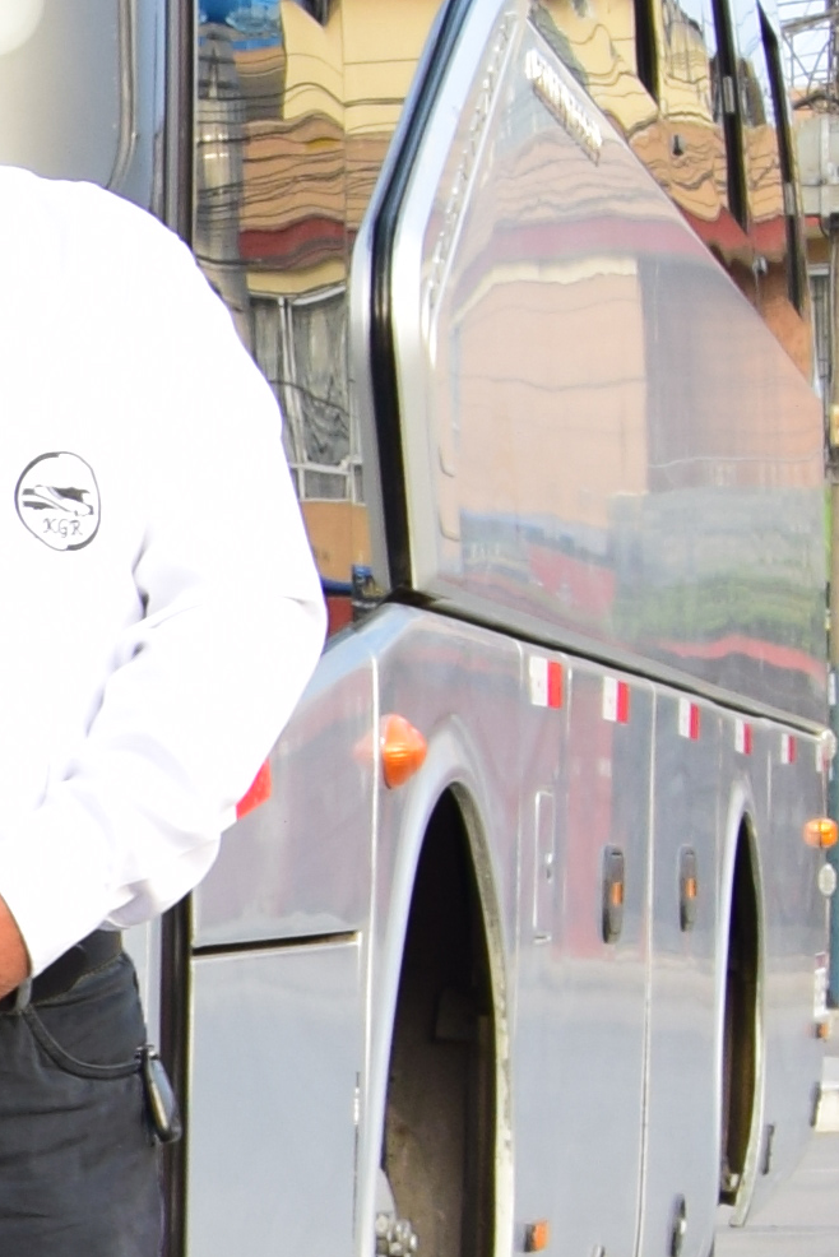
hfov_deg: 8.6
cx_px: -1113
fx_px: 5100
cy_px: 1061
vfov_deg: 14.0
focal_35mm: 146
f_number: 5.3
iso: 200
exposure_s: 1/125
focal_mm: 16
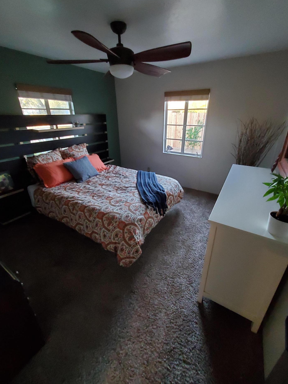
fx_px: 155
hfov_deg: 85.7
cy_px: 184
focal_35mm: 14
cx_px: 147
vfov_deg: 102.0
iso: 800
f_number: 2.2
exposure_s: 1/29
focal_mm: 1.8
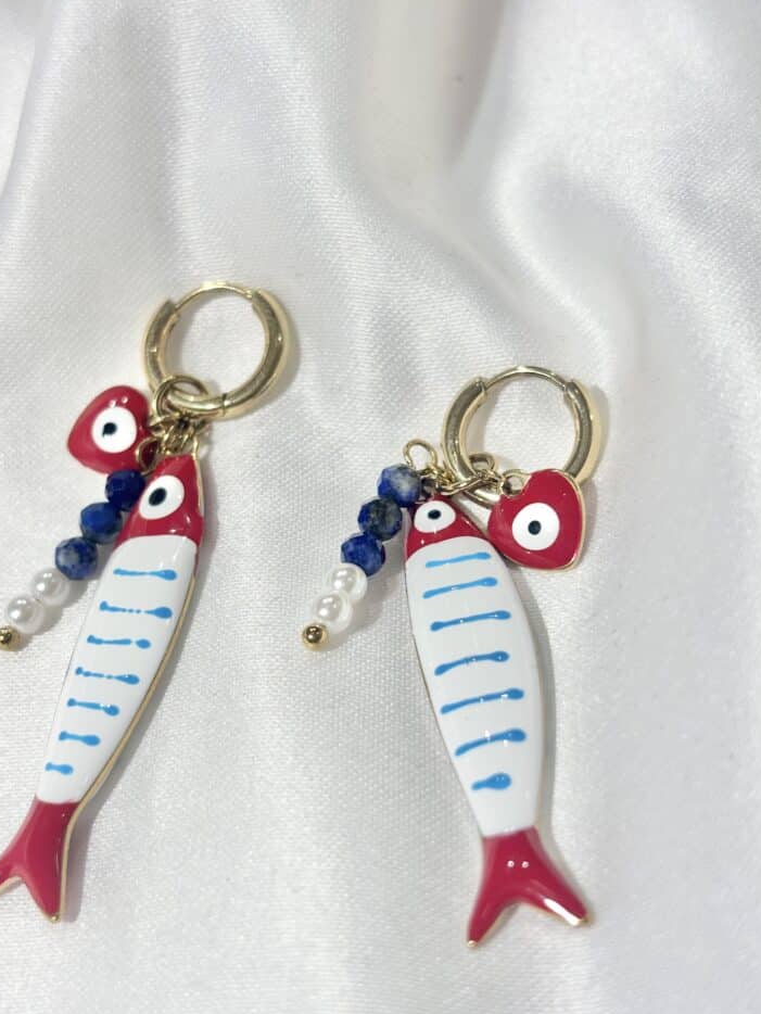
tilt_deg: -45.0
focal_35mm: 57
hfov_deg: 25.7
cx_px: 356
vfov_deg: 33.8
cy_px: 547
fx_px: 1670
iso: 32
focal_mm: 5.96
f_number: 1.6
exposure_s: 1/294
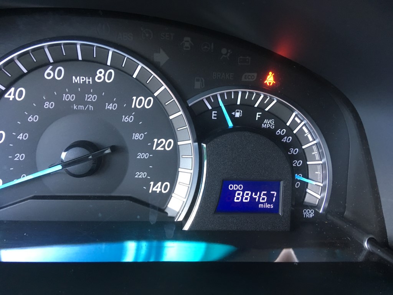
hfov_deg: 61.7
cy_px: 148
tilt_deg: -28.4
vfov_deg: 48.2
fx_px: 329
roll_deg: -1.4
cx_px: 196
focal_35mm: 29
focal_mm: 4.15
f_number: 2.2
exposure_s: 1/30
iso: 100
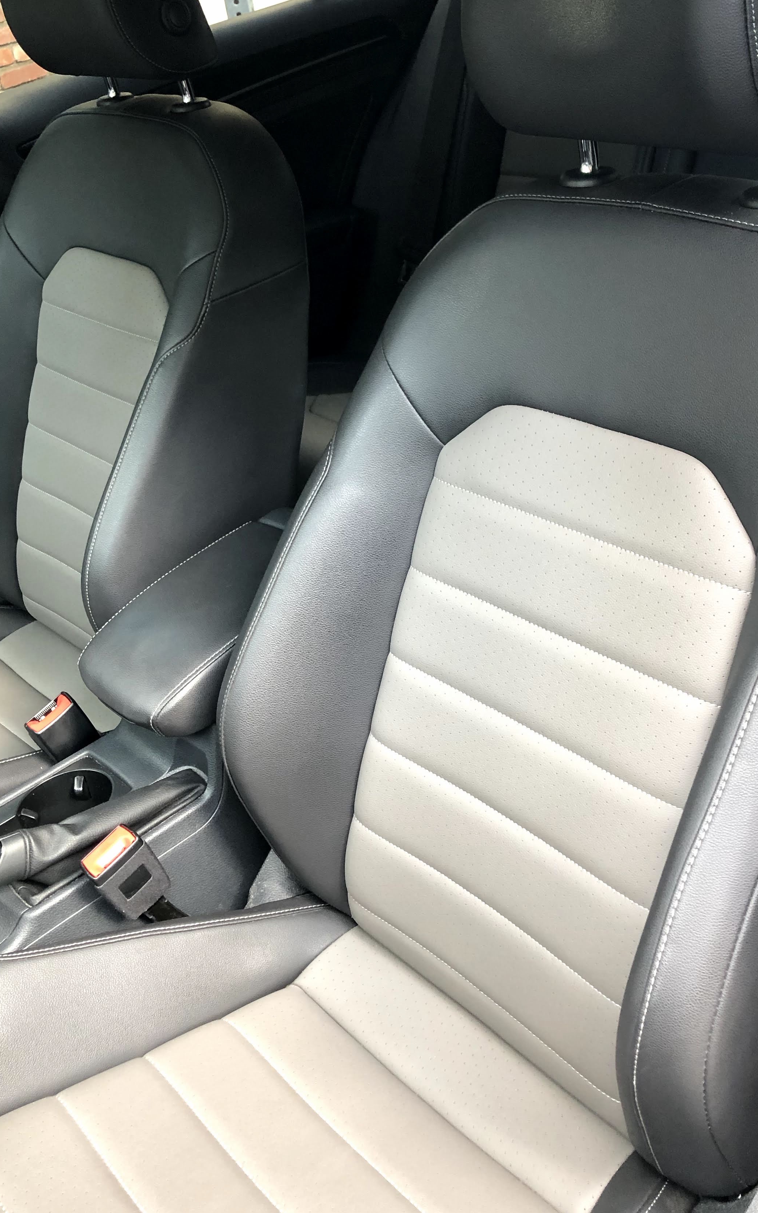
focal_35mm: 36
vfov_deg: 53.9
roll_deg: +10.3
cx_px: 390
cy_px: 548
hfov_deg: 35.3
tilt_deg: -33.3
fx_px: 1190
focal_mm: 3.99
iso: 32
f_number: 1.8
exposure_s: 1/30
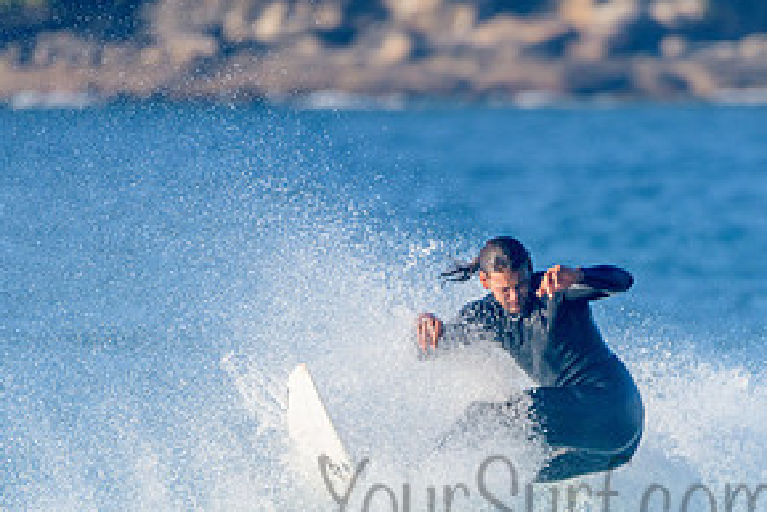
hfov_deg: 2.1
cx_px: 592
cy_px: 474
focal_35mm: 1003
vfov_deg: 1.4
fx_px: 21379
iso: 400
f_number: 5.6
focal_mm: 500
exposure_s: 1/2000
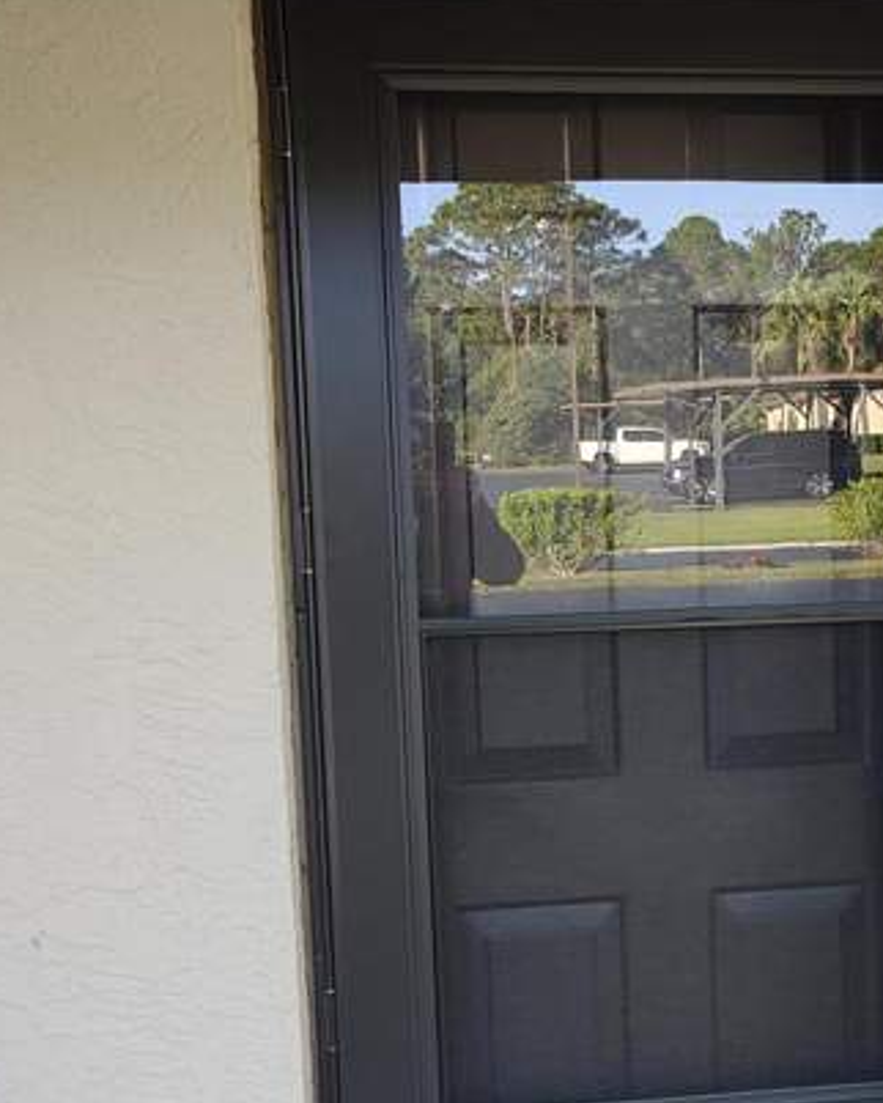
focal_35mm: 62
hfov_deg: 23.8
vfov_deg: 30.4
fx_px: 2024
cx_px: 839
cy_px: 631
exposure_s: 1/120
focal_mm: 5.56
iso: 156
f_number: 1.8
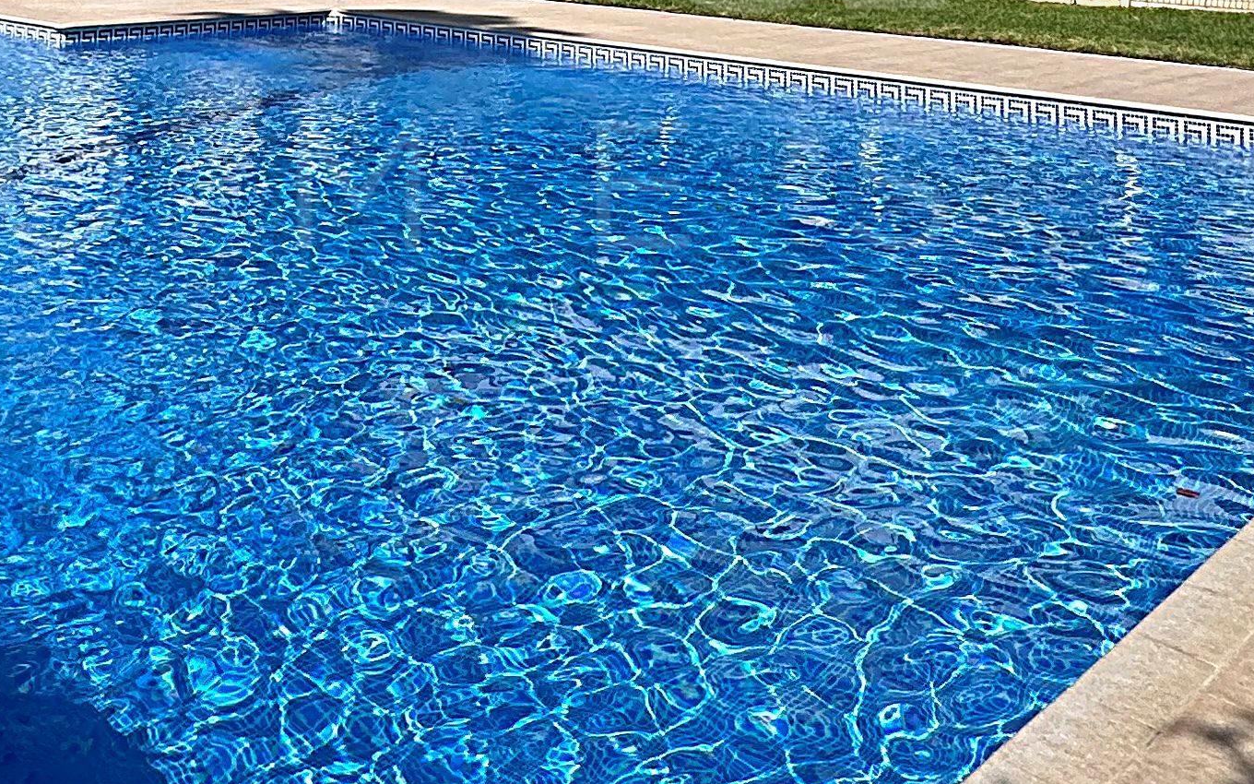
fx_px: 1504
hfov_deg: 42.8
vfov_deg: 25.4
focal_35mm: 44
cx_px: 215
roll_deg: -1.4
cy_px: -217
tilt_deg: +3.2
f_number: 2.2
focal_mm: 2.22
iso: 50
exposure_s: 1/3509
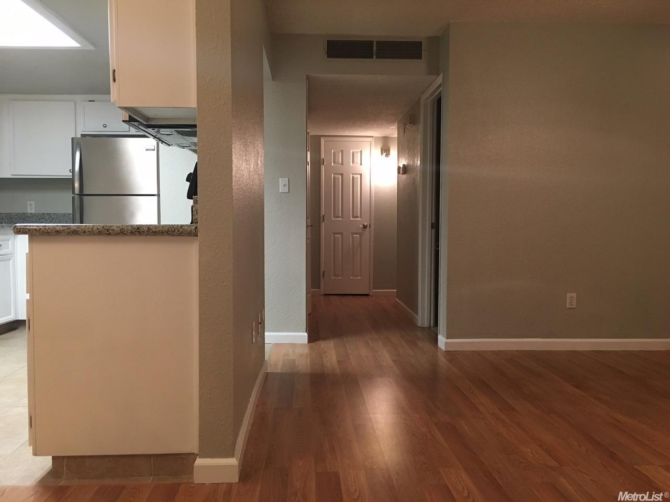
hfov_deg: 61.7
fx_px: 561
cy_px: 251
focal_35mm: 29
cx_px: 335
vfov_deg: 48.2
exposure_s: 1/30
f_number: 2.2
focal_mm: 4.15
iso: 125
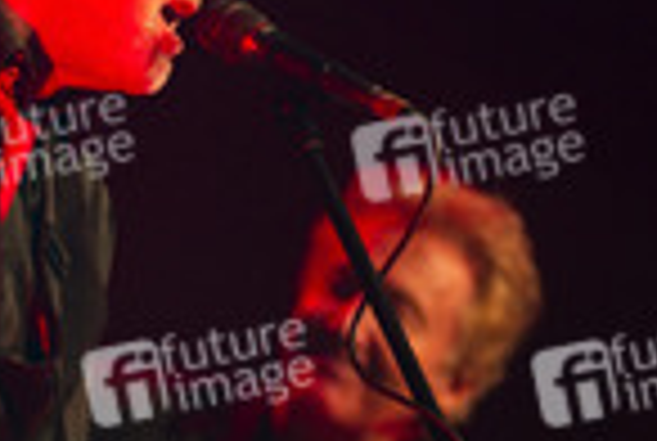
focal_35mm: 461
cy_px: 261
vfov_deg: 3.0
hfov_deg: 4.5
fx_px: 8430
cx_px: 76
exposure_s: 1/250
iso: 1600
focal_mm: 150
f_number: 2.8
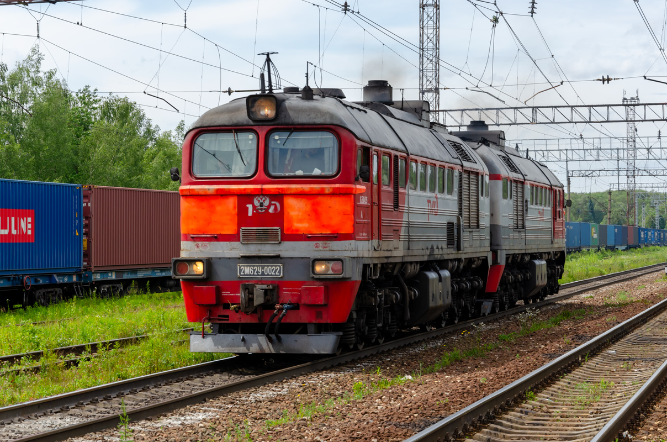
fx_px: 1719
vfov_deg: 14.6
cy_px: 221
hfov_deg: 22.0
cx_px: 334
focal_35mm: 93
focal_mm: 62
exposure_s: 1/250
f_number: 8
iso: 125
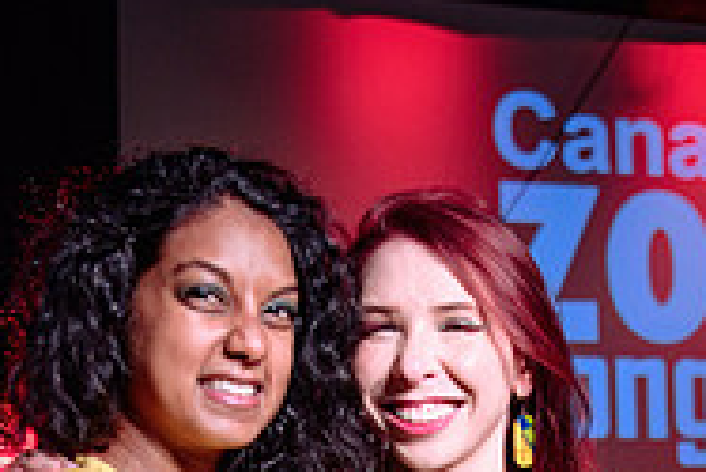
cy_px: 625
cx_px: 691
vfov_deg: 13.3
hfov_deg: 20.0
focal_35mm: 99
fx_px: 1943
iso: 800
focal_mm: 32
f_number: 2.8
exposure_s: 1/125
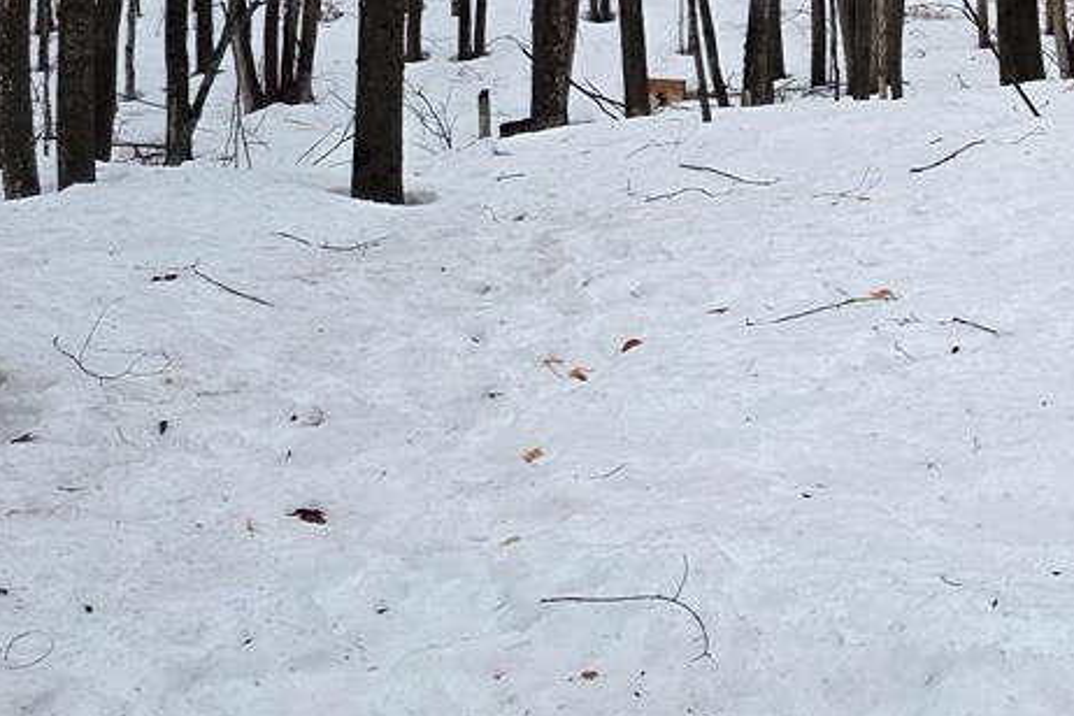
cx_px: 1074
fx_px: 1581
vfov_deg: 24.5
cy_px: 19
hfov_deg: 34.2
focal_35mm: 53
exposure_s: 1/120
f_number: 1.7
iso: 320
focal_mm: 6.3
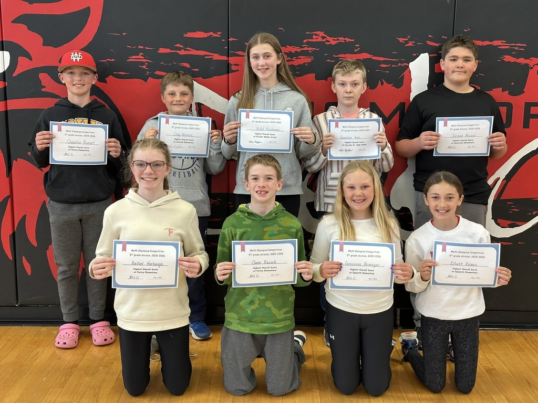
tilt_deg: -10.6
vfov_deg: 30.3
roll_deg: -0.6
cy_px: 202
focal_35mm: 48
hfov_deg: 39.7
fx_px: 746
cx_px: 269
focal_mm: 6.86
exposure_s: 1/66
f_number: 1.78
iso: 80
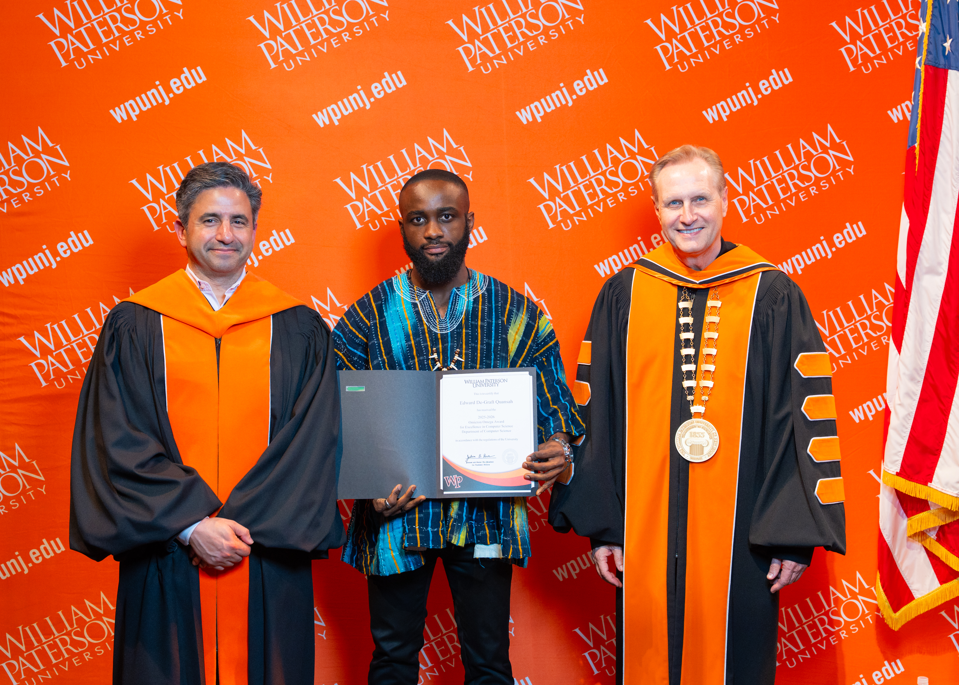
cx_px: 507
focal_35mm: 55
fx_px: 1491
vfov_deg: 25.9
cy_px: 362
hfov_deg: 35.6
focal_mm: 47.2
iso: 800
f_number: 3.5
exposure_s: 1/160
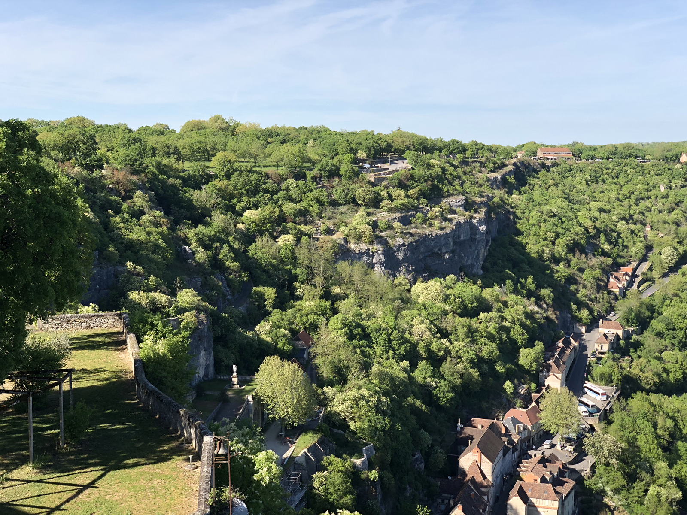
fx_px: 1032
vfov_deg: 28.0
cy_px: 258
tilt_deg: -4.9
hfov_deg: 36.8
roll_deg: +0.3
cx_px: 344
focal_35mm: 52
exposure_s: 1/727
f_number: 2.4
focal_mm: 6
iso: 16
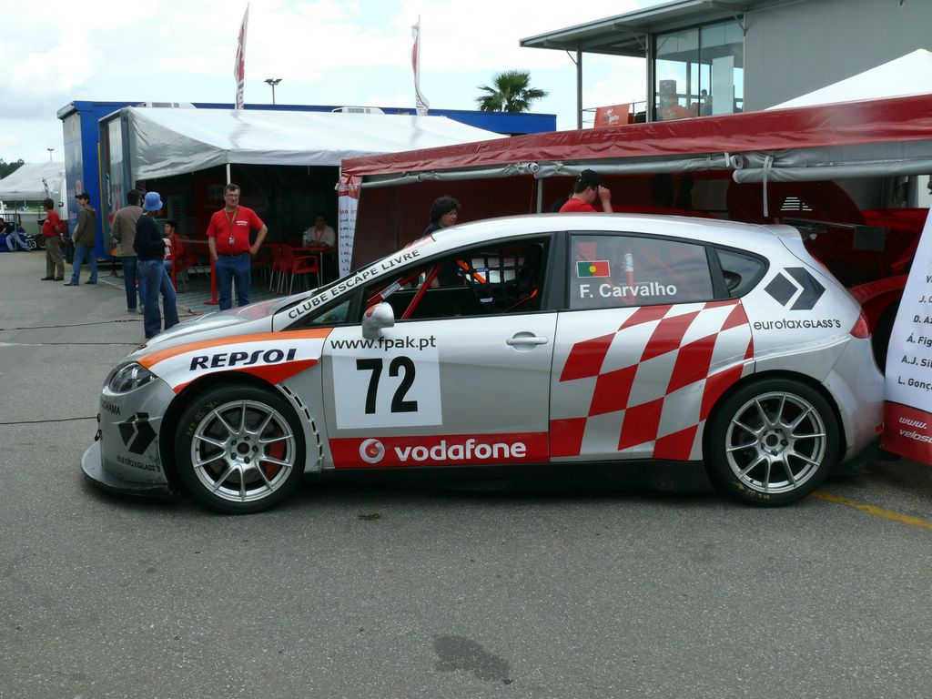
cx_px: 466
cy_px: 350
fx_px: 942
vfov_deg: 40.7
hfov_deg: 52.6
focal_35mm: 35
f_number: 5.6
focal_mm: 7.4
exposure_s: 1/200
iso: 100
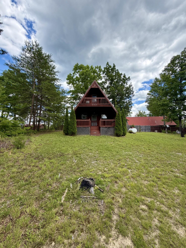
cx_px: 93
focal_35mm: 14
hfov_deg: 85.7
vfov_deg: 102.1
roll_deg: -0.2
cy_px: 124
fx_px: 100
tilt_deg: +6.0
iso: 40
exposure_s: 1/726
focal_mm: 2.22
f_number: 2.2
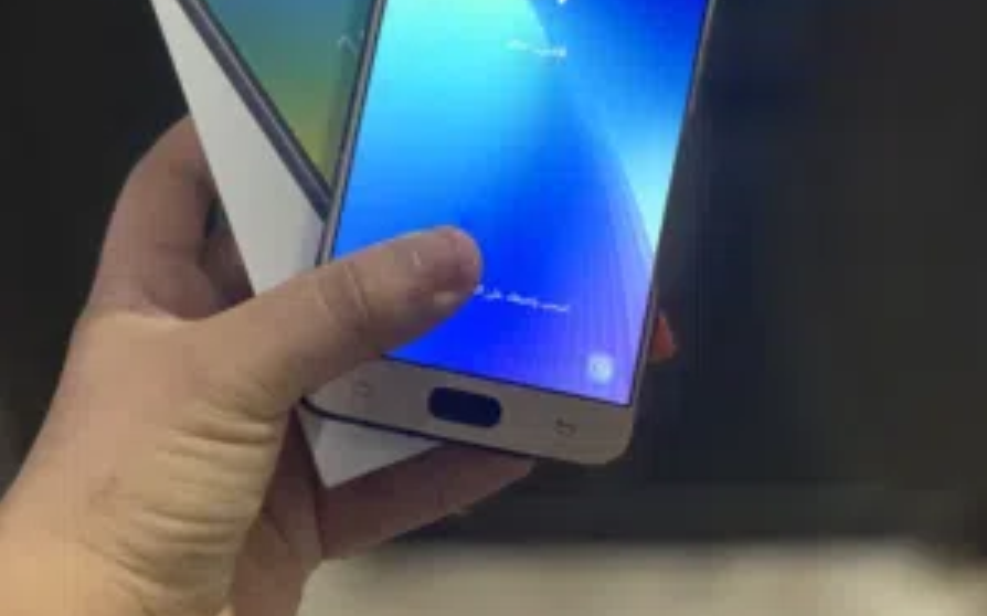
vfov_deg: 17.1
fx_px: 1990
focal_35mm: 74
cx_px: 494
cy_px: -26
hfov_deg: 27.9
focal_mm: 6
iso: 320
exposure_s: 1/50
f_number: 2.4
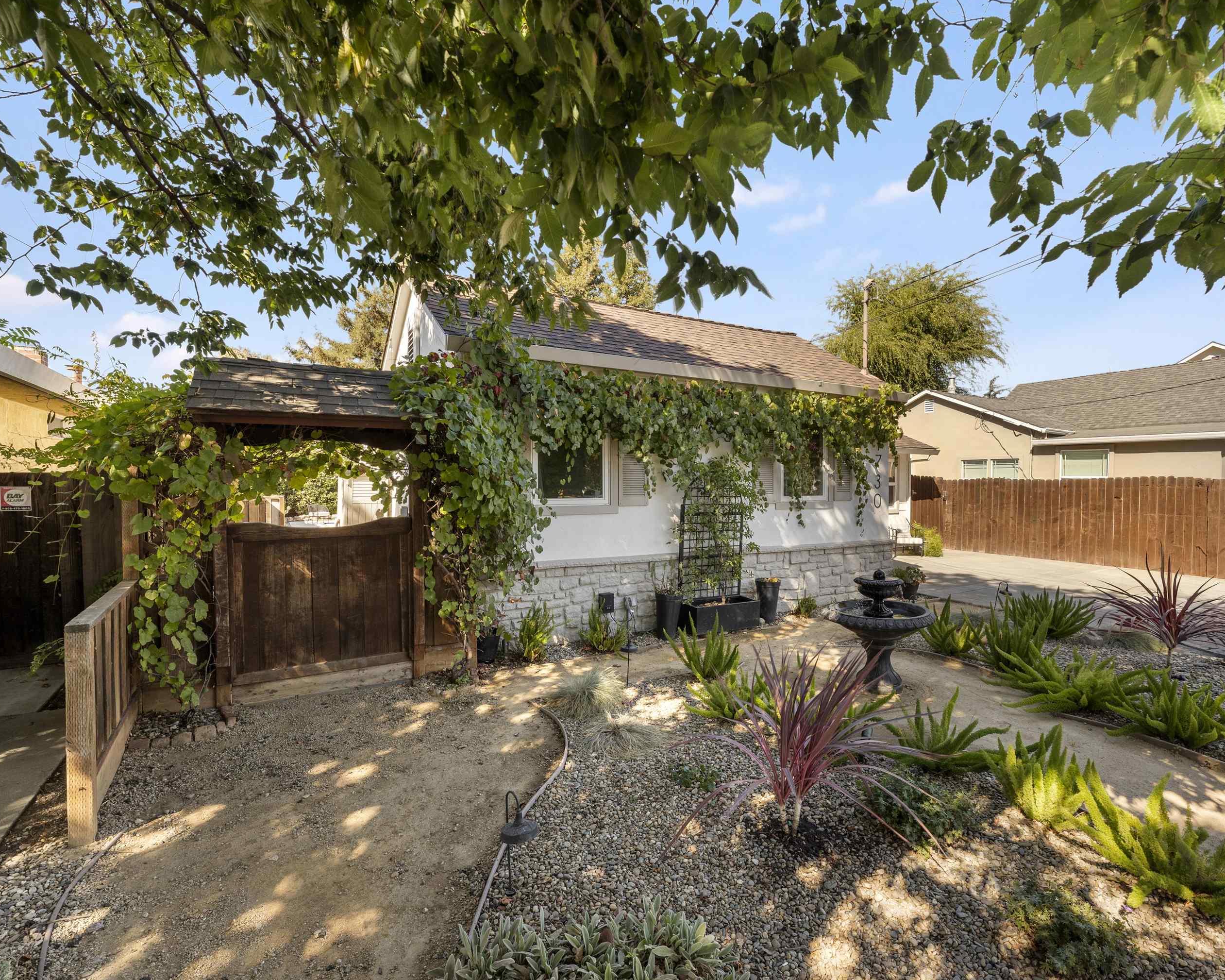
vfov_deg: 80.4
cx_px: 669
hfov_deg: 92.9
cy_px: 493
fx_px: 580
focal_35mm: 16
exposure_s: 1/100
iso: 640
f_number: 7.1
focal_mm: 14
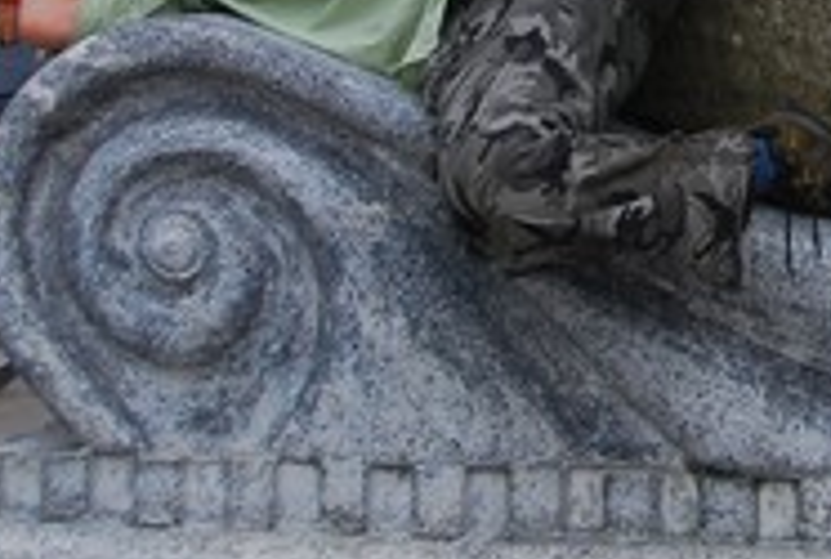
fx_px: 4813
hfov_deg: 9.6
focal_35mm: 208
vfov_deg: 6.6
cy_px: -208
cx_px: 1211
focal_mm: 36
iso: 100
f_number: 8
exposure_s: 1/160
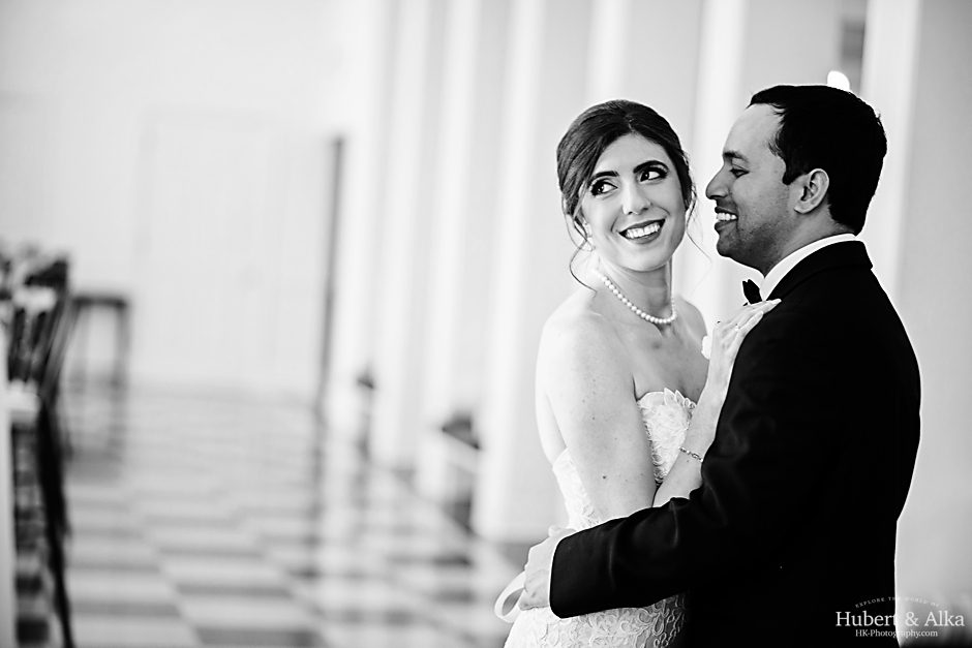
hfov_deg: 23.9
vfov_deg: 16.1
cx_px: 486
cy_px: 324
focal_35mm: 85
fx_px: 2295
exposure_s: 1/60
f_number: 1.8
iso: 500
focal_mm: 85
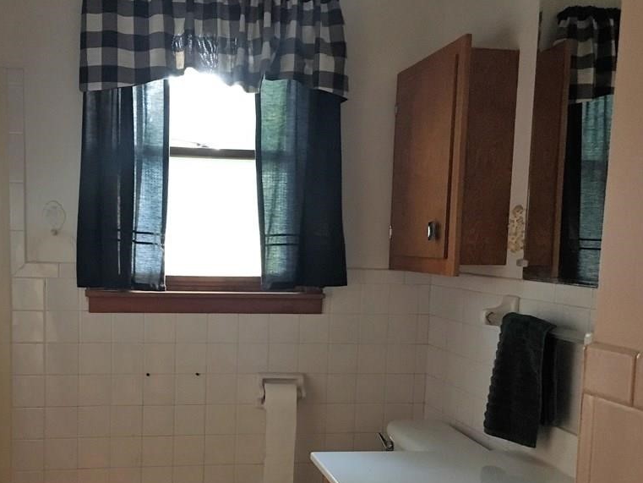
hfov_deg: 47.4
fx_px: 725
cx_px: 239
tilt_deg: -7.3
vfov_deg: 36.5
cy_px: 318
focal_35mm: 39
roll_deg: -0.6
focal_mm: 4.15
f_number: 2.2
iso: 200
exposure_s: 1/30
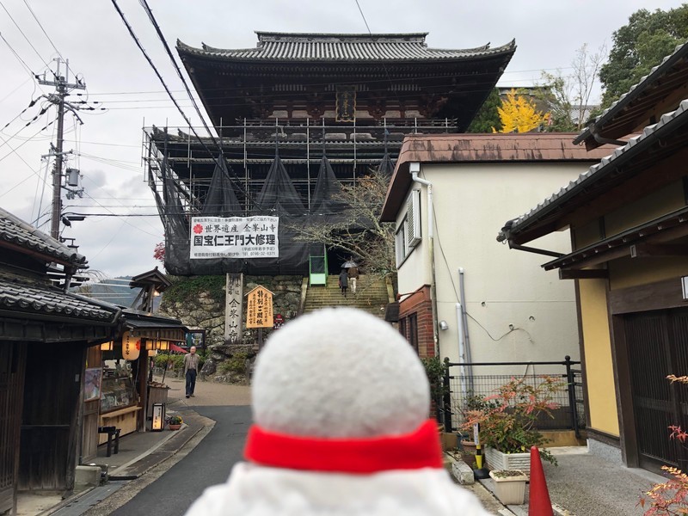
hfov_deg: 63.4
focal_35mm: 28
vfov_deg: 49.7
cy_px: 258
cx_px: 344
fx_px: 557
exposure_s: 1/316
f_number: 1.8
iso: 20
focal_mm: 3.99
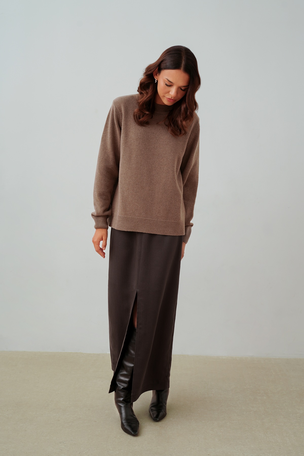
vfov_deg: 37.5
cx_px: 152
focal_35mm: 53
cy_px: 228
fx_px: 671
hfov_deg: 25.5
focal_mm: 53
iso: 125
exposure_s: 1/125
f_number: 7.1
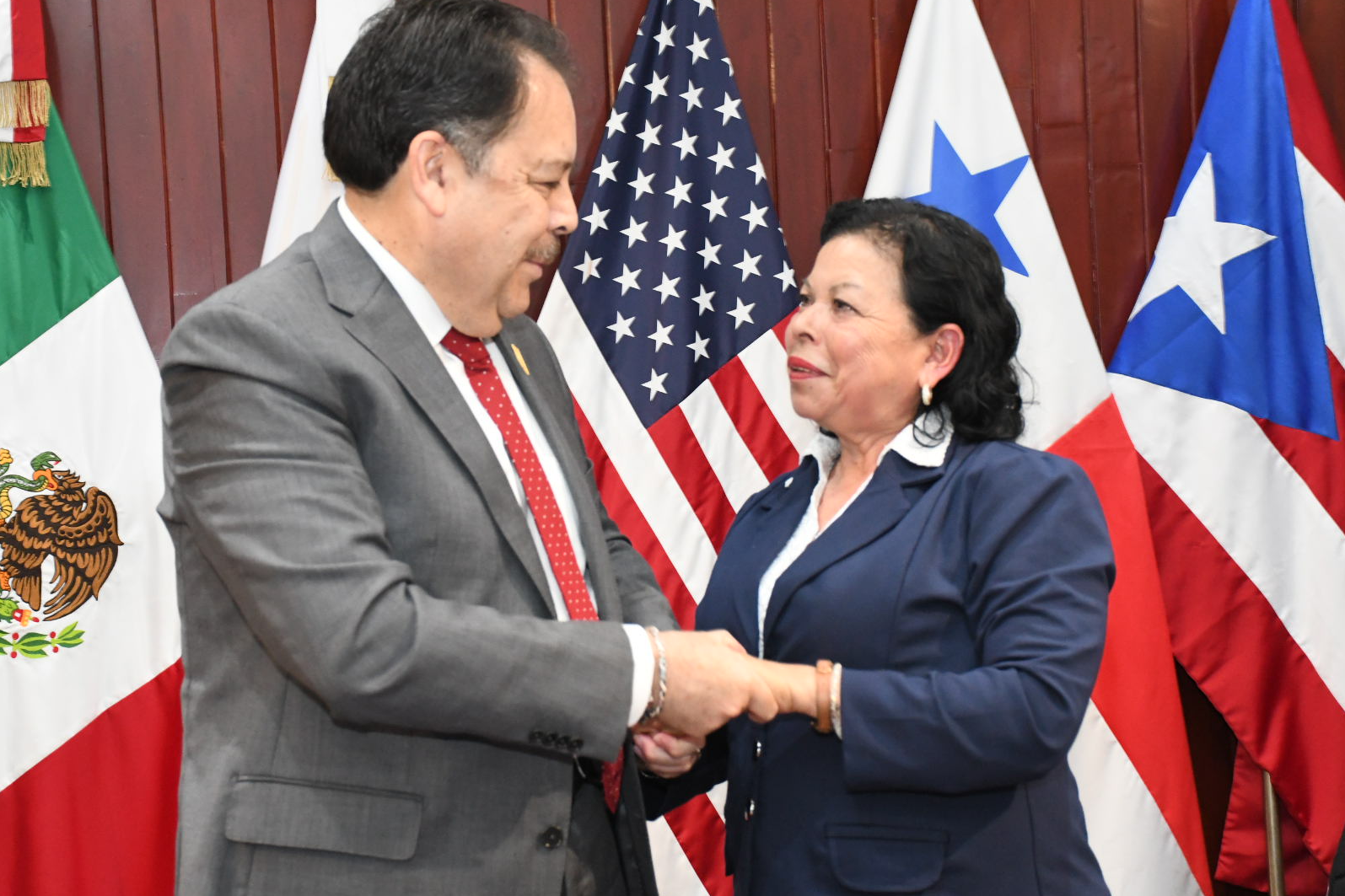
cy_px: 443
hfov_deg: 31.4
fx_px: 2391
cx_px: 667
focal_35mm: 64
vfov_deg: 21.2
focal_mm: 42
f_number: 5.6
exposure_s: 1/125
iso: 4000
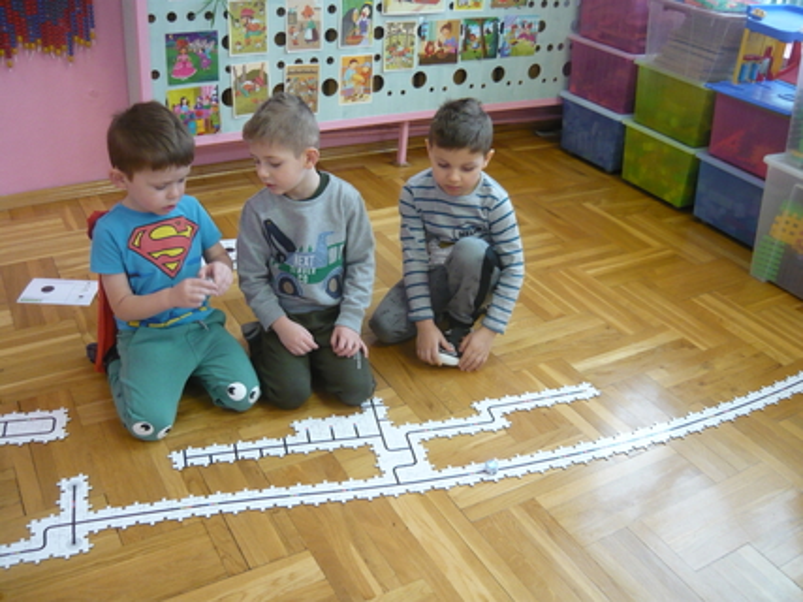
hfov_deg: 55.4
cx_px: 402
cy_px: 301
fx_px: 765
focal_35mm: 33
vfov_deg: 42.9
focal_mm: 5.5
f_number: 2.8
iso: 320
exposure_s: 1/30
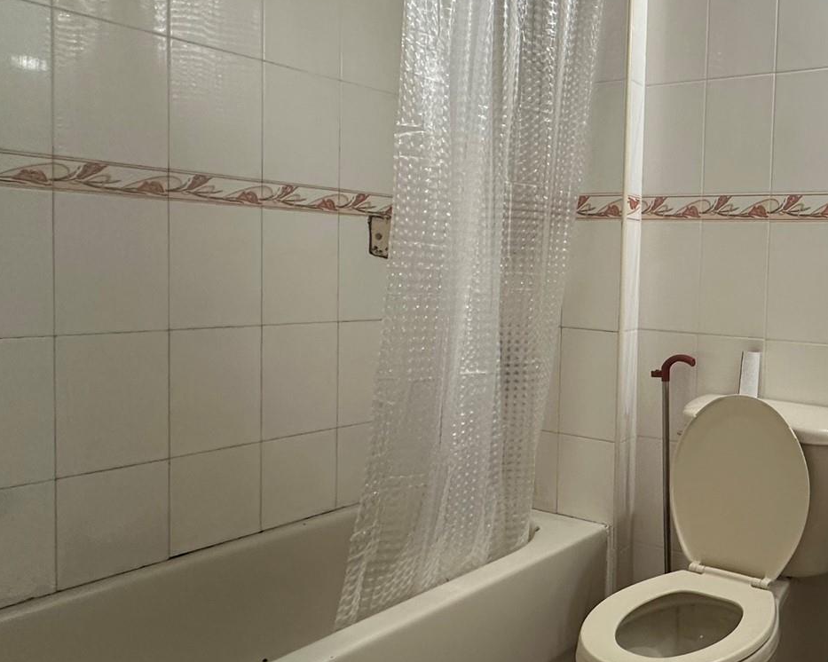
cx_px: 762
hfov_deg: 51.2
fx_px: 735
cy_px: 301
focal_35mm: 30
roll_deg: -2.7
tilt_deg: -2.4
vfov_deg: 48.4
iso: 200
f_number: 2.2
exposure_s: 1/60
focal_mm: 2.22
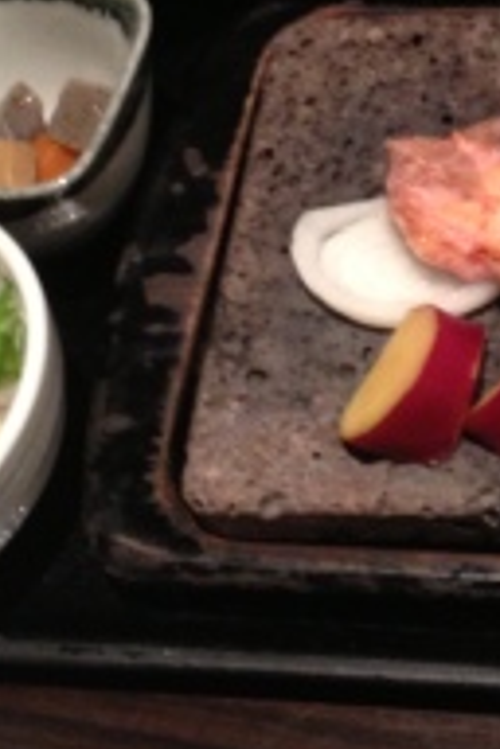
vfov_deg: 21.2
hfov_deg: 14.2
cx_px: 488
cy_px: 138
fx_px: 1979
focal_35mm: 95
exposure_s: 1/20
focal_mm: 4.28
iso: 250
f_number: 2.4
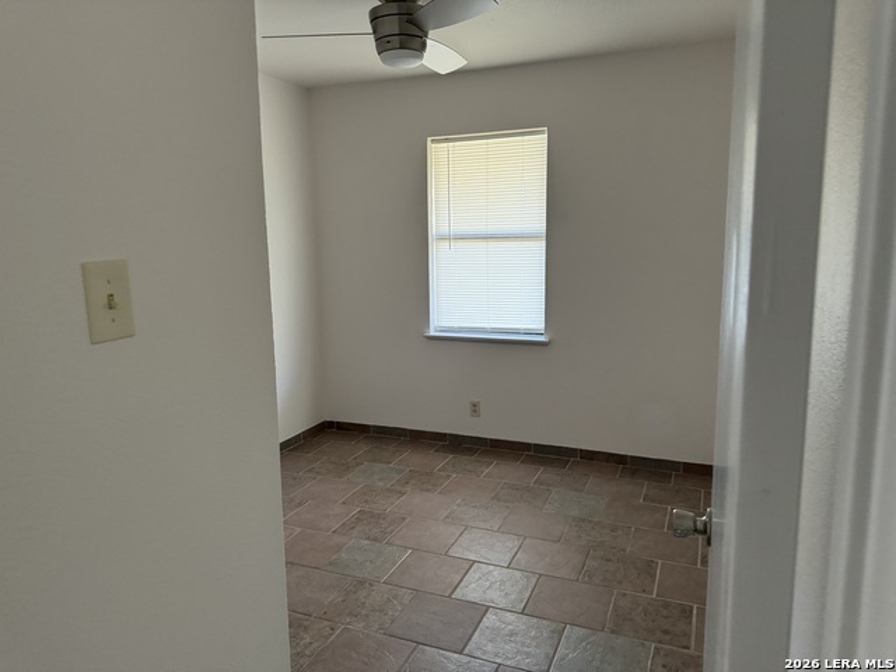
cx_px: 448
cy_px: 336
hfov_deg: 71.6
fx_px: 621
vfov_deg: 56.8
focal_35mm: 24
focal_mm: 6.76
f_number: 1.78
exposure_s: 1/60
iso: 640
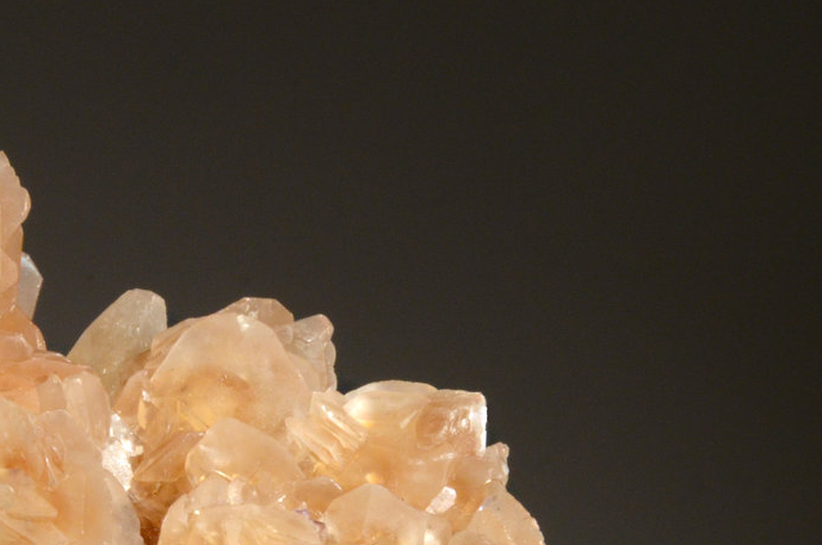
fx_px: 4605
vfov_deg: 6.8
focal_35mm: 202
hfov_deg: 10.1
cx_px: -126
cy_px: 503
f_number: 25
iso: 800
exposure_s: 1/60
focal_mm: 58
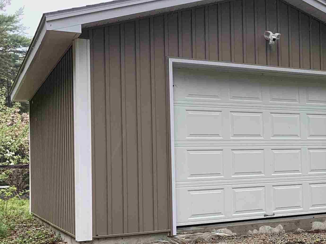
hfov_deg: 30.1
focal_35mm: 58
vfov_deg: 25.2
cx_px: 352
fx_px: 546
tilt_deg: +1.1
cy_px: 151
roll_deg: +2.2
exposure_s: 1/122
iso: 25
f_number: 1.8
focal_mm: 4.25
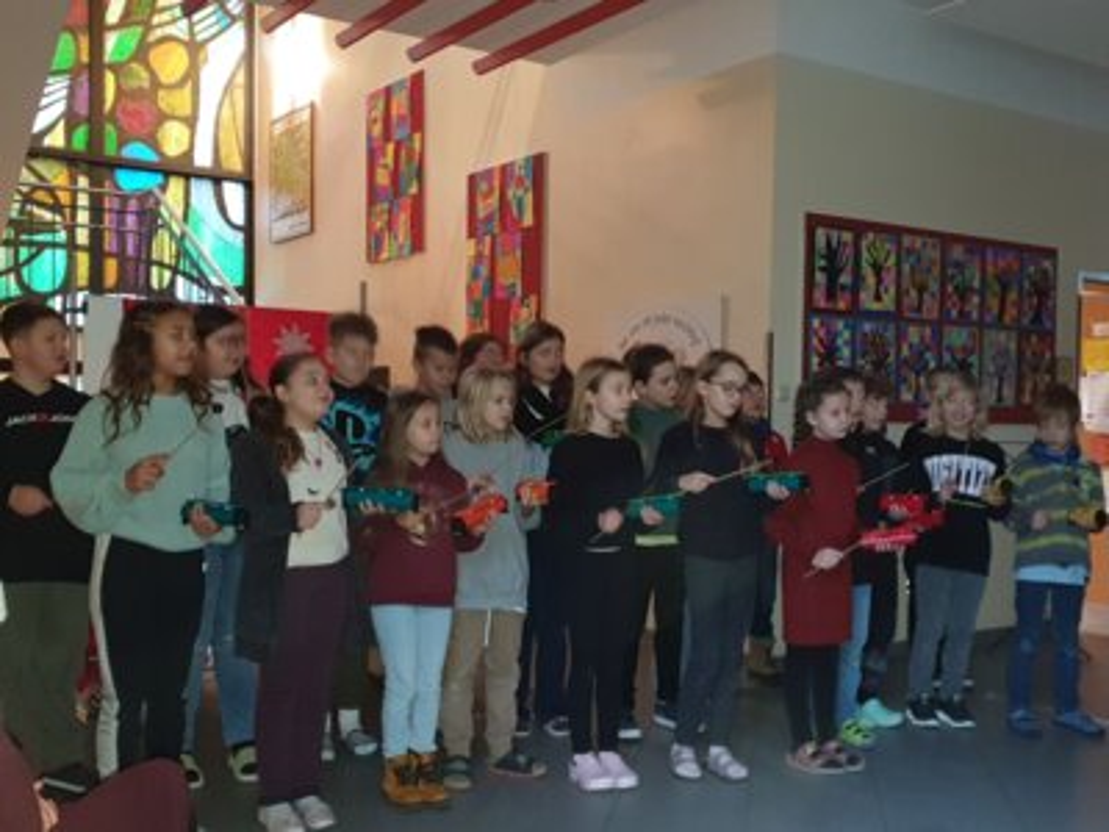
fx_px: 833
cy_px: 416
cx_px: 554
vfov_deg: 53.1
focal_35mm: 26
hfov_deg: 67.3
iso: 160
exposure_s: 1/10
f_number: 1.5
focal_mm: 4.32
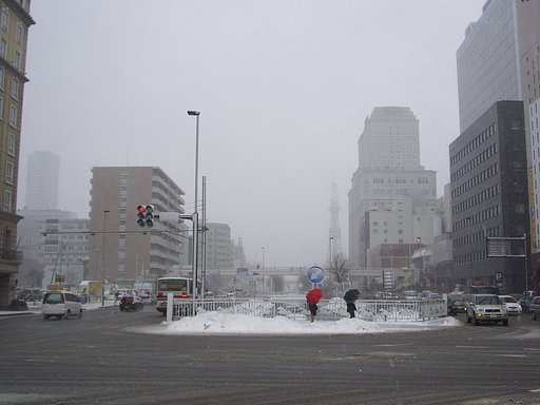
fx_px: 640
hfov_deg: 45.8
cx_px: 270
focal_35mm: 41
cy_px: 202
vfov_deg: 35.1
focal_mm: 6.8
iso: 50
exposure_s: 1/200
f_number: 4.6
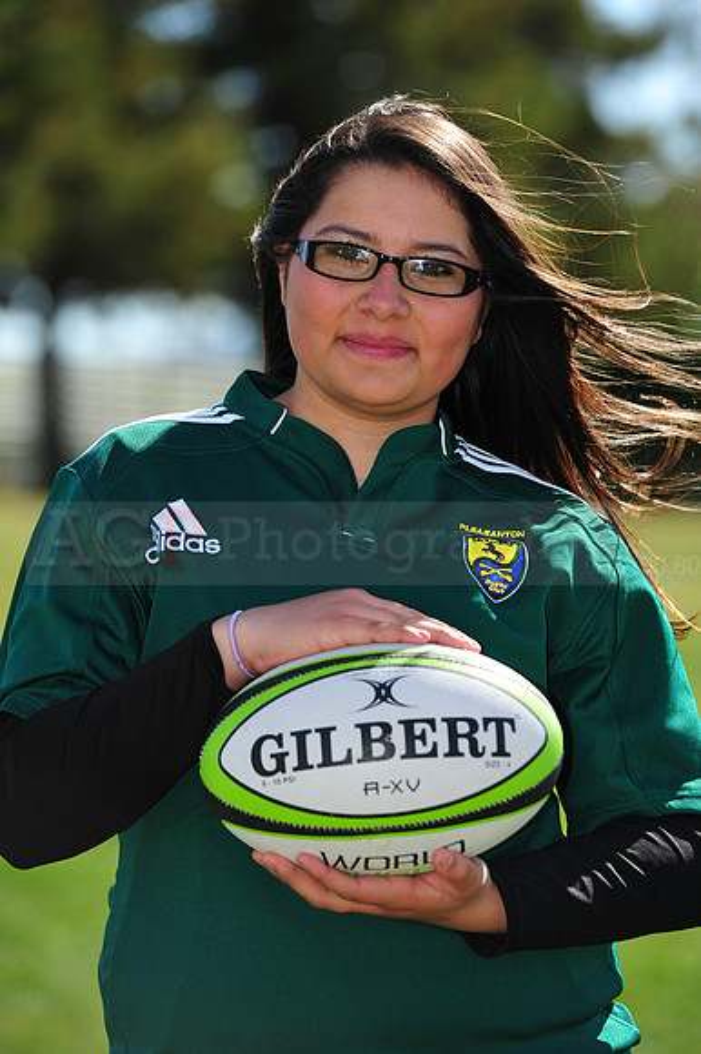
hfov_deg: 6.9
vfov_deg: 10.3
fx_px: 5848
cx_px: 350
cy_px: 527
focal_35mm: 200
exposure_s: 1/800
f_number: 4.5
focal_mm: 200
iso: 200
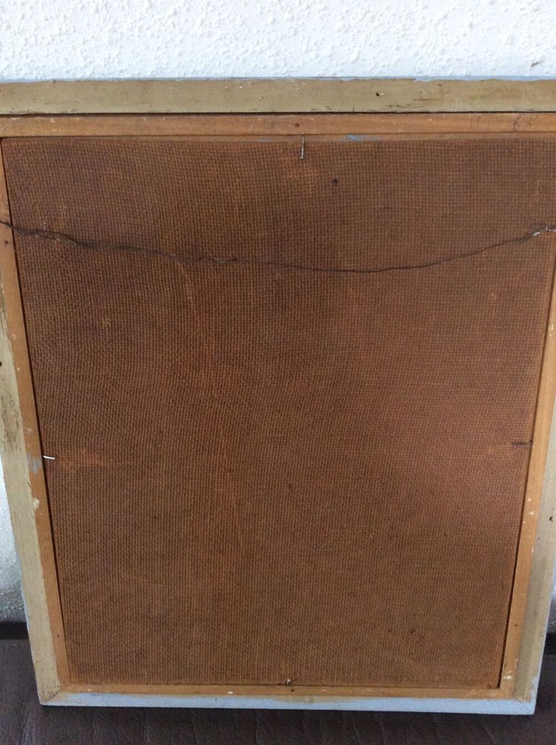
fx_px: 687
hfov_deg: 44.1
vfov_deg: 56.9
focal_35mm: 32
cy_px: 372
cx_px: 278
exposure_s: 1/25
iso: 250
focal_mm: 3.3
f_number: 2.4
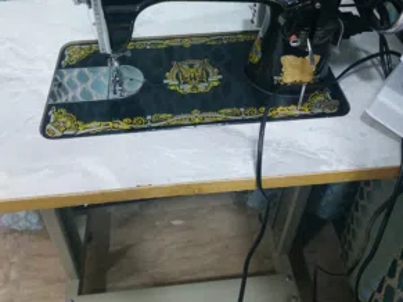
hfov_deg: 55.4
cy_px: 37
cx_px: 206
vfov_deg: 40.1
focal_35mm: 33
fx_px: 384
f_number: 1.8
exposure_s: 1/100
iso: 200
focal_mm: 5.23
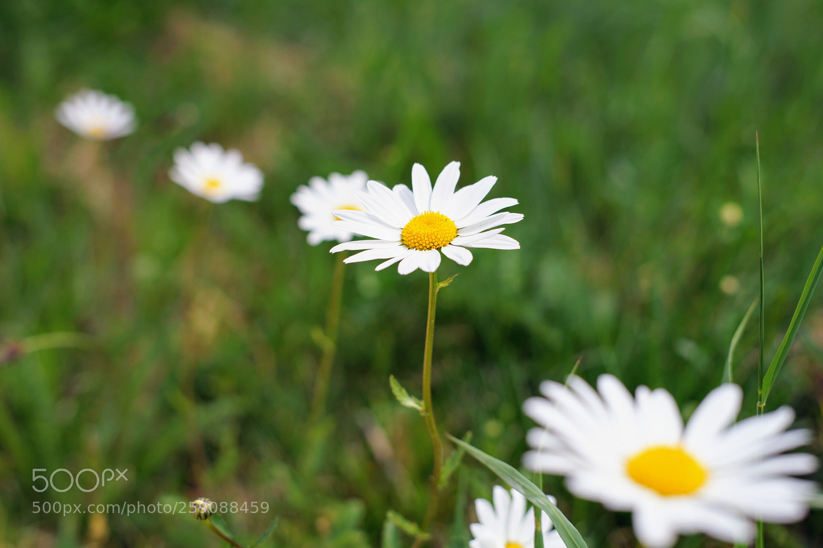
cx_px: 412
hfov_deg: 39.6
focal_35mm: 50
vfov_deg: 27.0
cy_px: 274
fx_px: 1143
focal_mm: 50
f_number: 4
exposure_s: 1/640
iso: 100
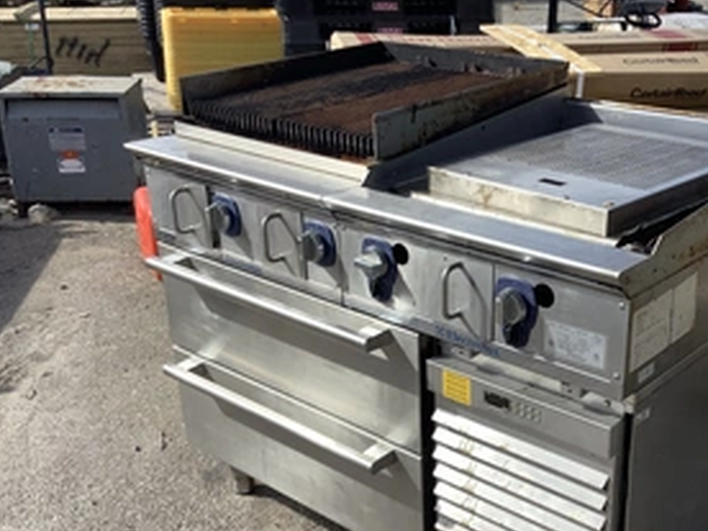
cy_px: 351
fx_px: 920
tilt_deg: -24.7
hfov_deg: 41.6
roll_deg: -0.5
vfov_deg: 31.9
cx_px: 459
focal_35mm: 45
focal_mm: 3.3
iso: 25
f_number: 2.4
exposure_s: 1/1101
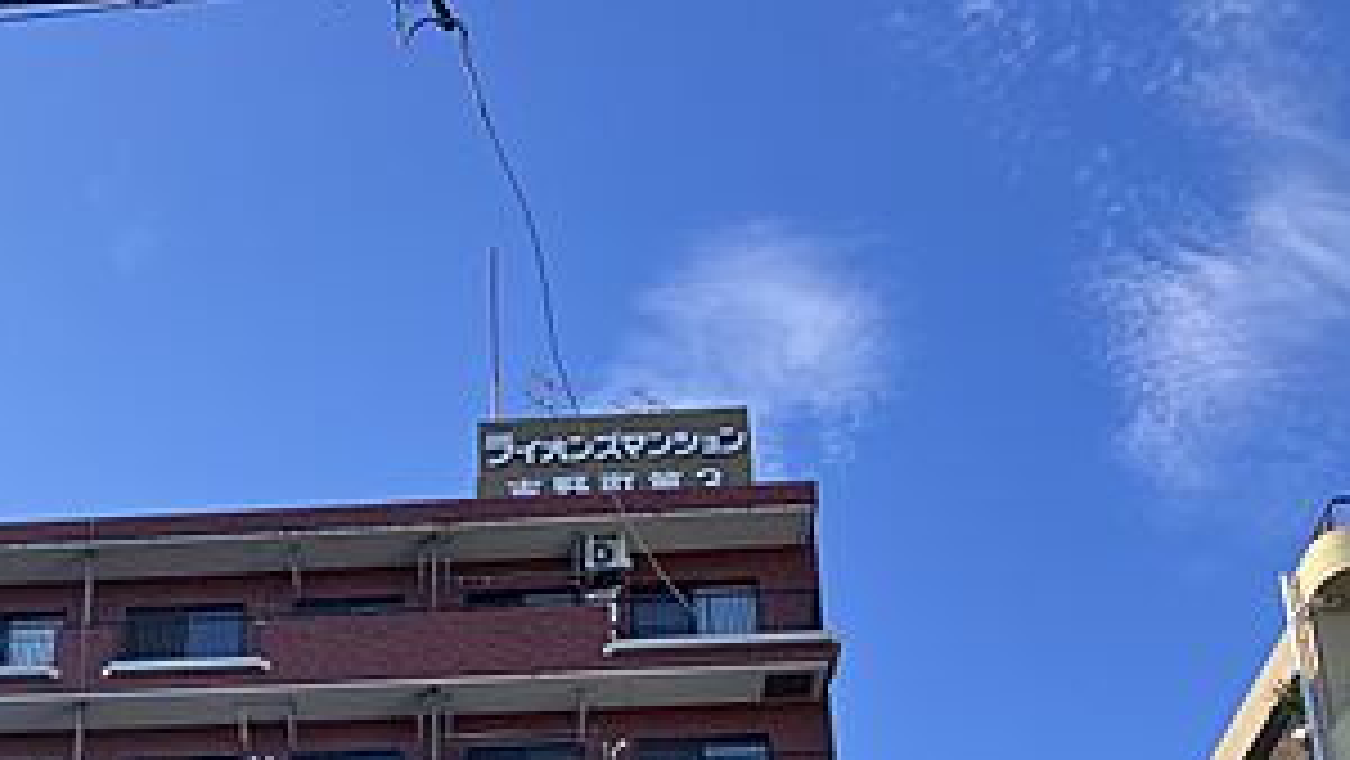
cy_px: 1007
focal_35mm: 61
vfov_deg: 18.3
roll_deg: -2.8
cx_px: 153
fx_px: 2184
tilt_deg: +25.1
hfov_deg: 32.7
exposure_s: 1/747
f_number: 1.8
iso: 32
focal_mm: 3.99
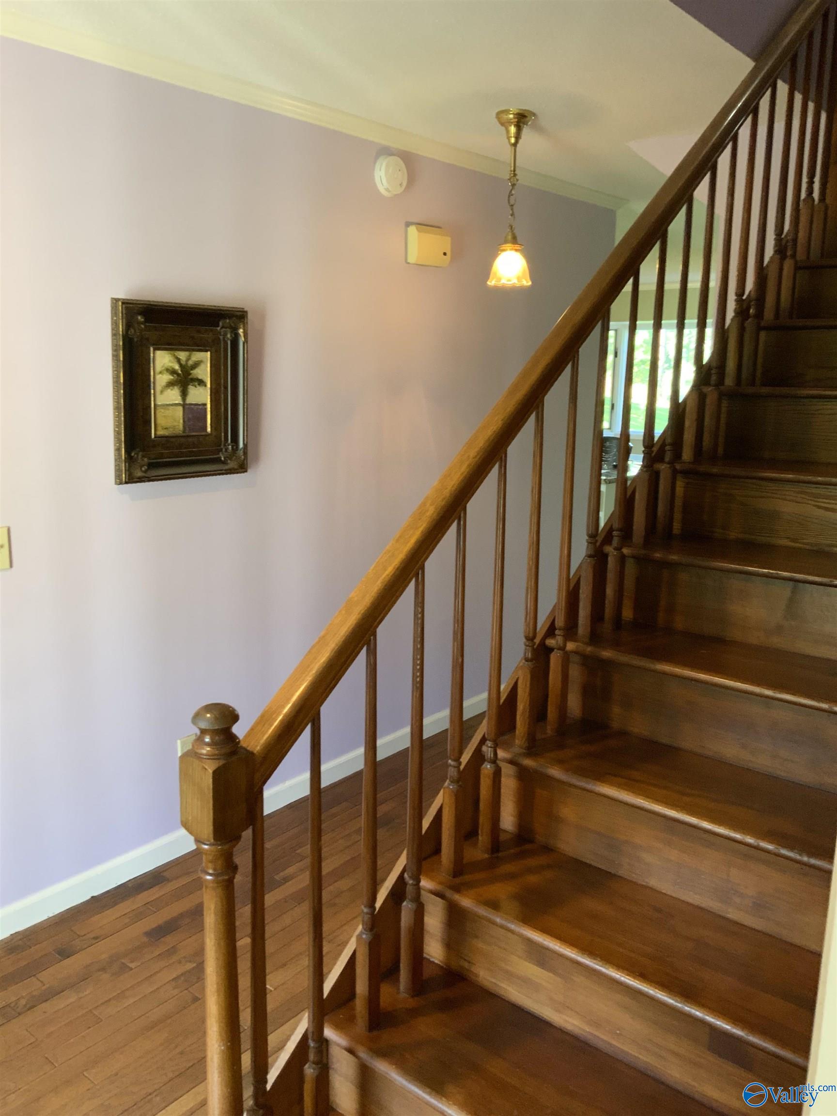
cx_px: 418
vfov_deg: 61.7
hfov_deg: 48.2
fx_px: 935
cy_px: 558
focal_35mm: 29
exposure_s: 1/60
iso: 200
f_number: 1.8
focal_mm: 3
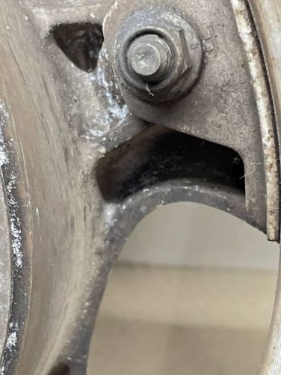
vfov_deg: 23.5
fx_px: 898
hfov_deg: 17.8
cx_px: 141
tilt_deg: -50.1
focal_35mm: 83
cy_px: 233
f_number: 1.6
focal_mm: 4.2
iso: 200
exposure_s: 1/50
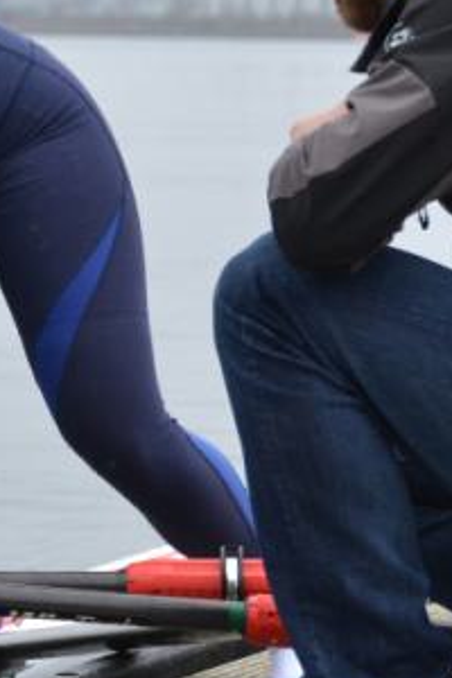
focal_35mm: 280
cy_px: 405
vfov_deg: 7.4
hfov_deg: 4.9
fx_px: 5273
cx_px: -264
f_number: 7.1
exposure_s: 1/800
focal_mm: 70
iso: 800
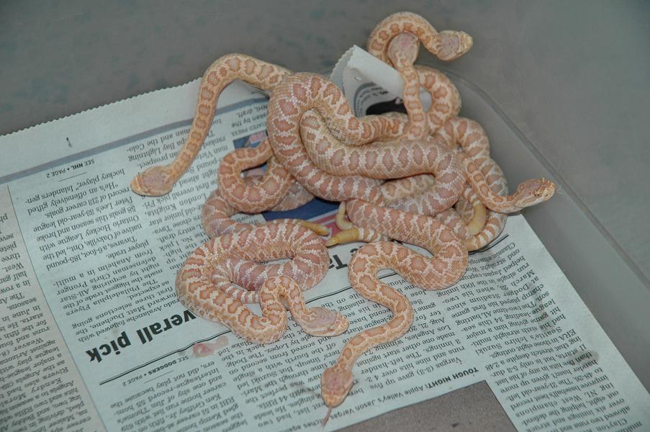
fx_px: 1894
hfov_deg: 19.5
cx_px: 325
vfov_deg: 13.0
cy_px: 216
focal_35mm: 105
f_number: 4.5
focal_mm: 70
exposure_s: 1/60
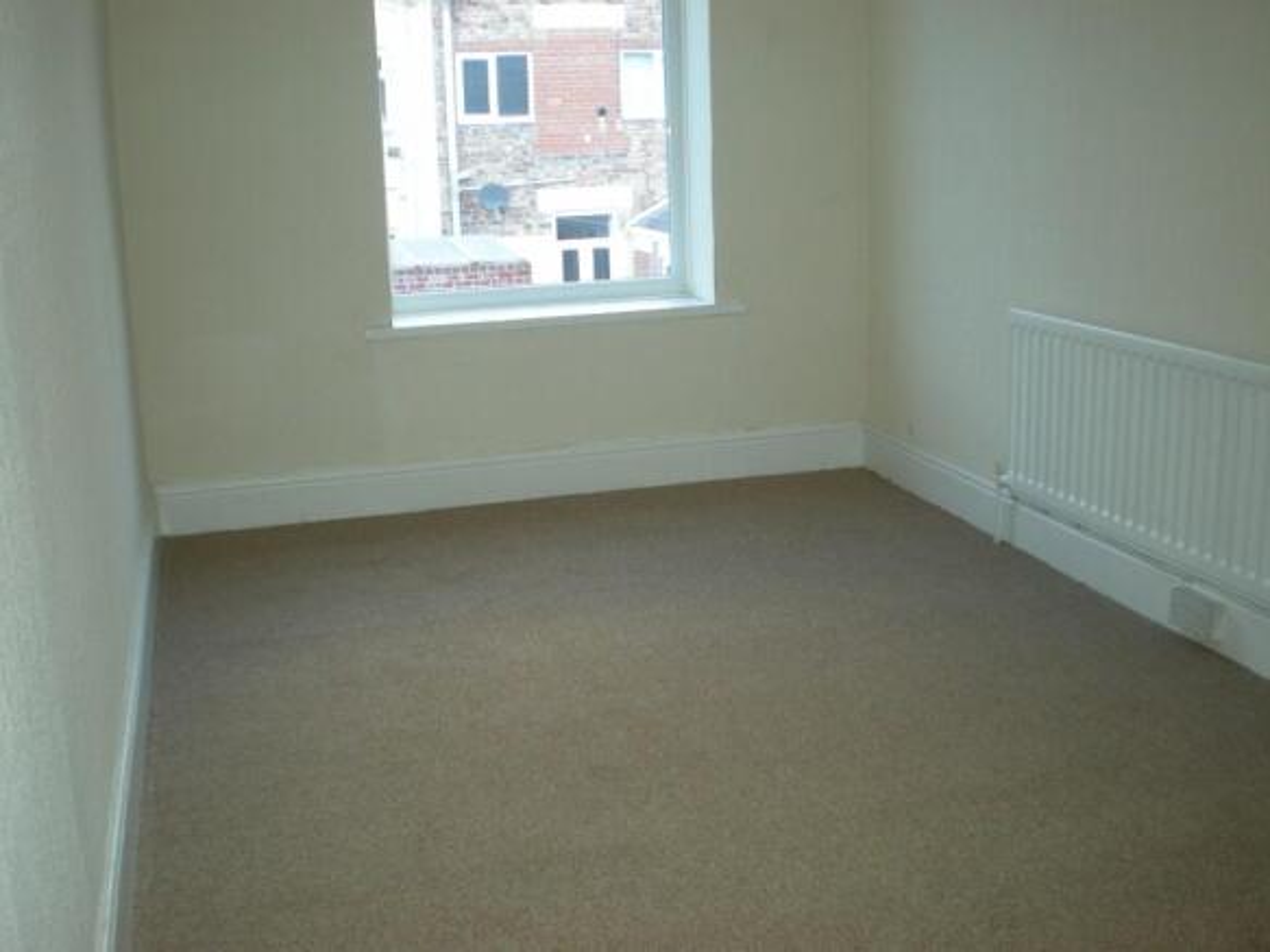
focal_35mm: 38
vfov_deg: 37.7
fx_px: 1394
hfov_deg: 49.0
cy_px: 476
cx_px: 635
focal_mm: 6.3
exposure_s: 1/30
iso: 138
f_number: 3.1
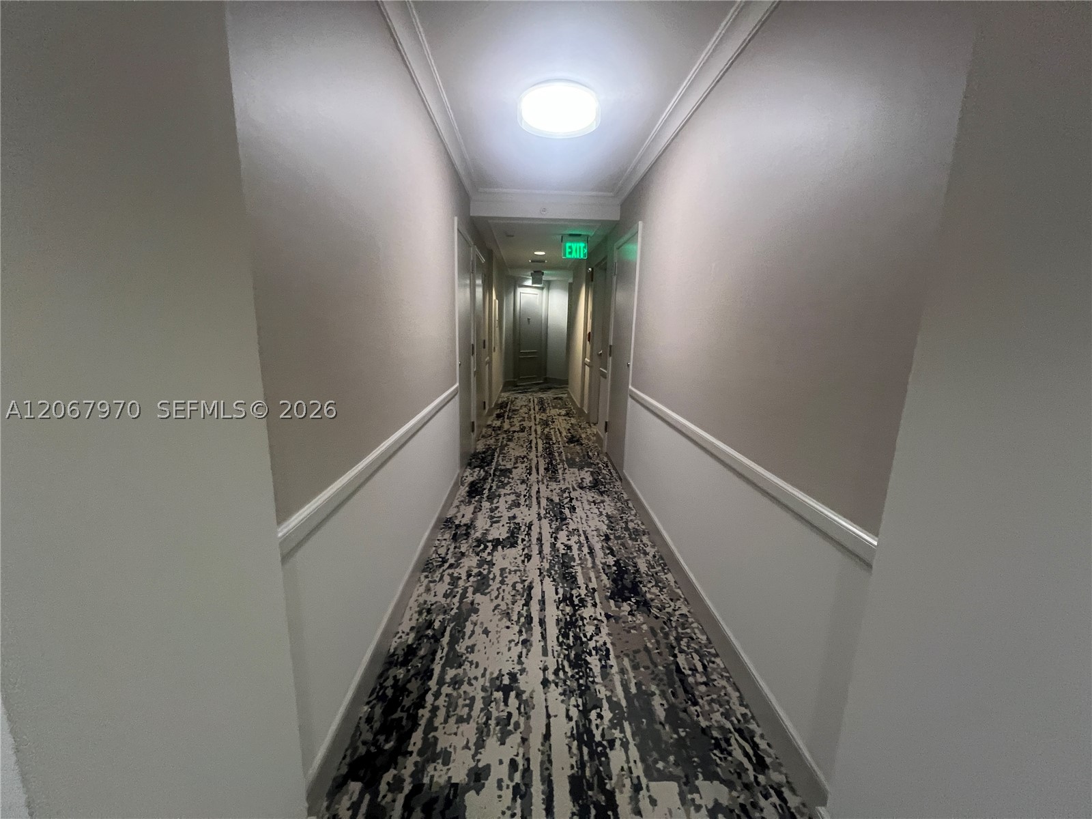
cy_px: 410
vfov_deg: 89.9
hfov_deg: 106.2
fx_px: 410
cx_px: 546
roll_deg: -1.0
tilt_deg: -10.0
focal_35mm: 13
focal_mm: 1.57
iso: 500
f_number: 1.8
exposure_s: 1/60
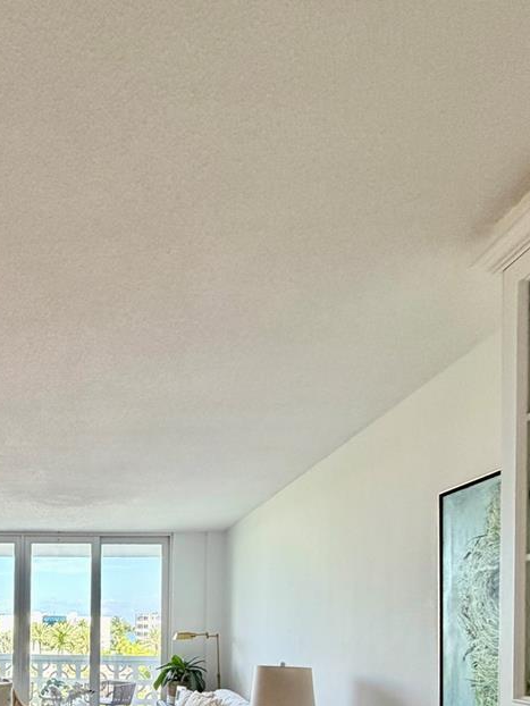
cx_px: 60
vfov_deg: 56.9
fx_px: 551
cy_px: 627
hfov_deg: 46.7
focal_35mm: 27
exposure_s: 1/86
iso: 320
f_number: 2.2
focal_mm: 2.22
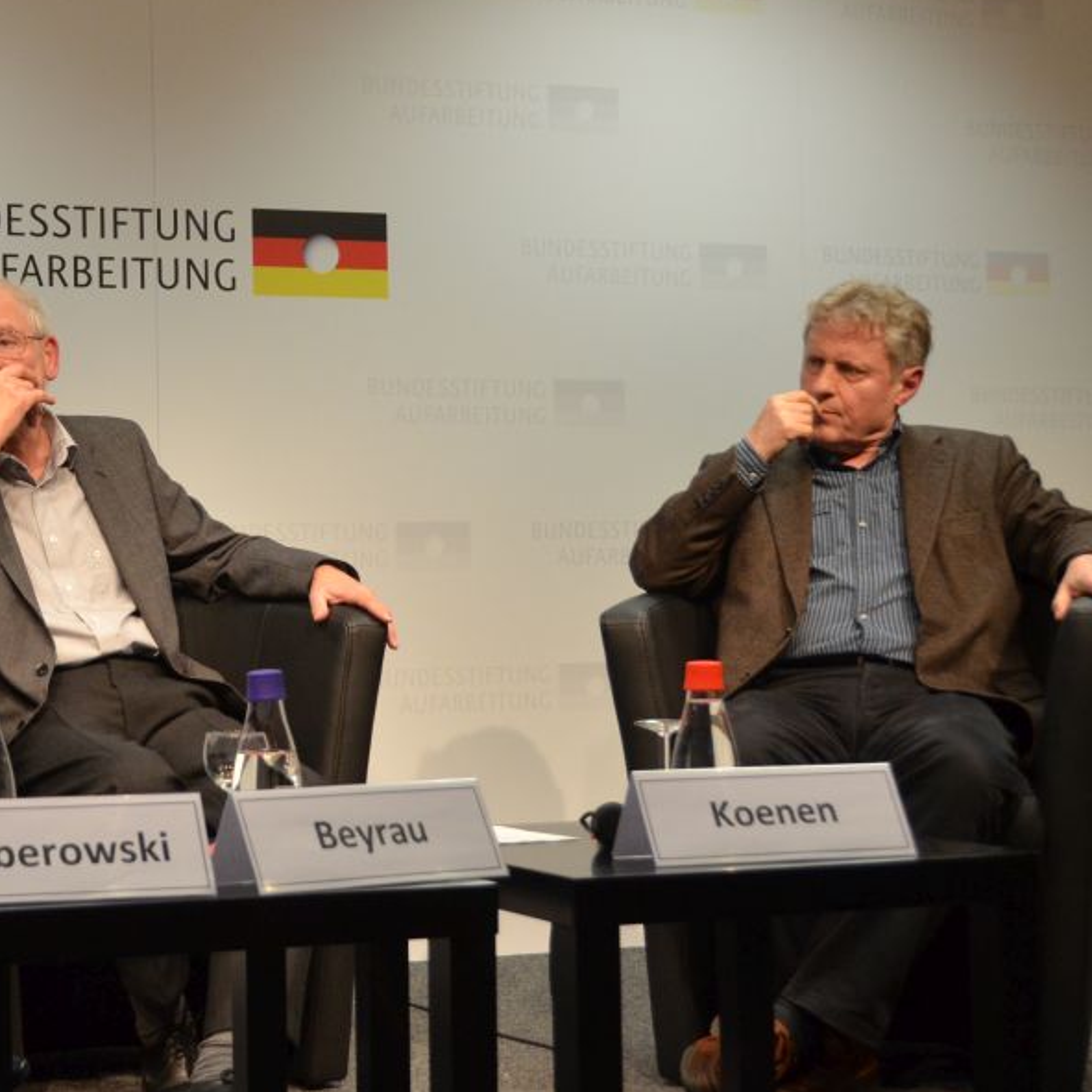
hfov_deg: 26.6
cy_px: 563
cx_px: 72
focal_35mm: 62
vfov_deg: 27.7
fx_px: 2213
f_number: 3.8
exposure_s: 1/200
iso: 1000
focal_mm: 24
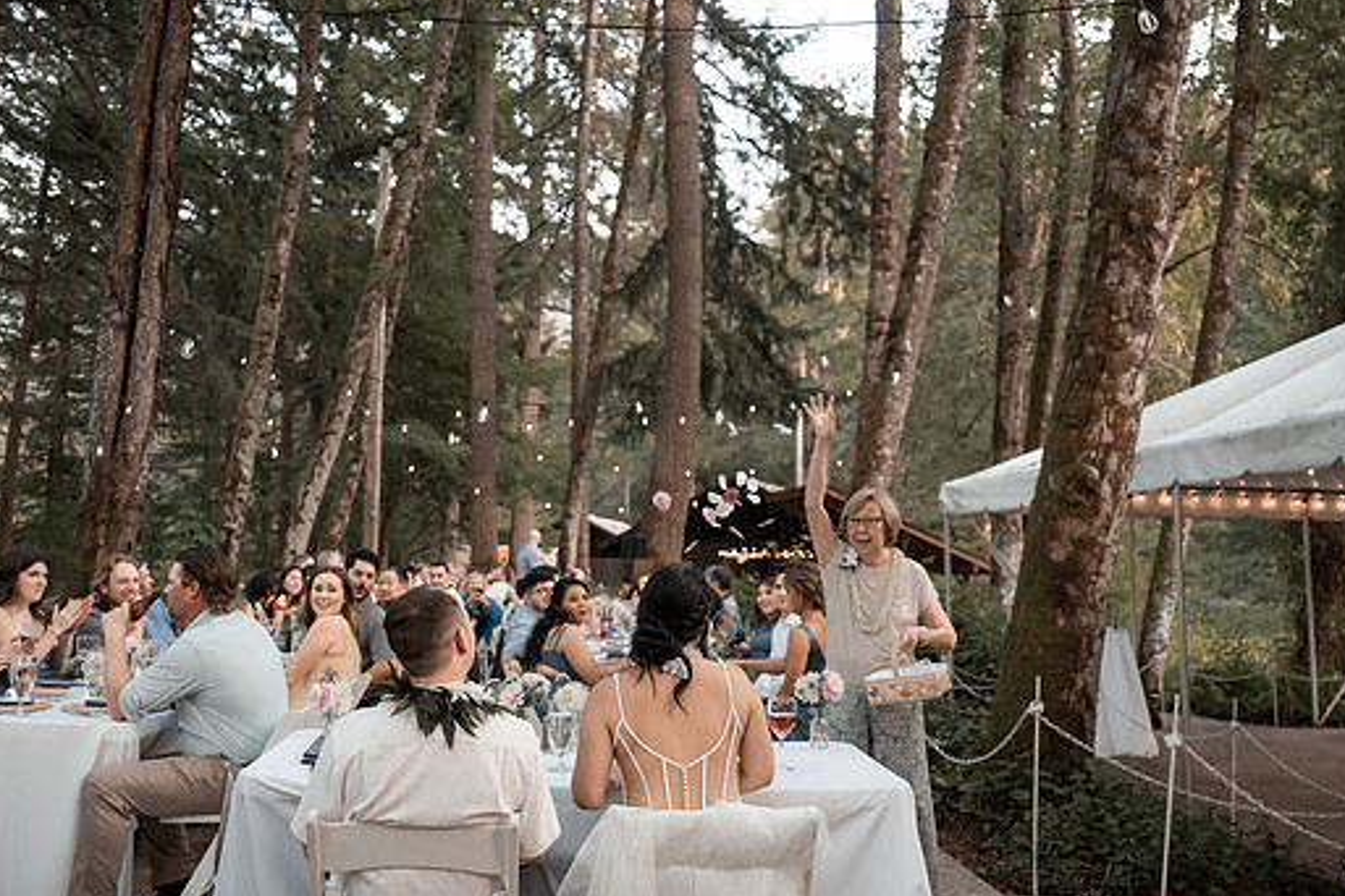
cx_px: 669
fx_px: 1121
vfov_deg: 43.6
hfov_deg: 61.9
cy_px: 420
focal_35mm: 30
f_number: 2.8
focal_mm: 24
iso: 1000
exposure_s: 1/640
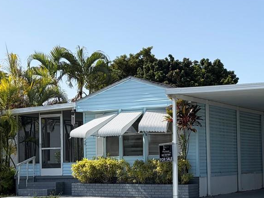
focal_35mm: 72
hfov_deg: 26.8
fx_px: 549
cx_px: 192
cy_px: 151
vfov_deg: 20.3
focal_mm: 5.96
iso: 64
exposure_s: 1/5814
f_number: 1.6
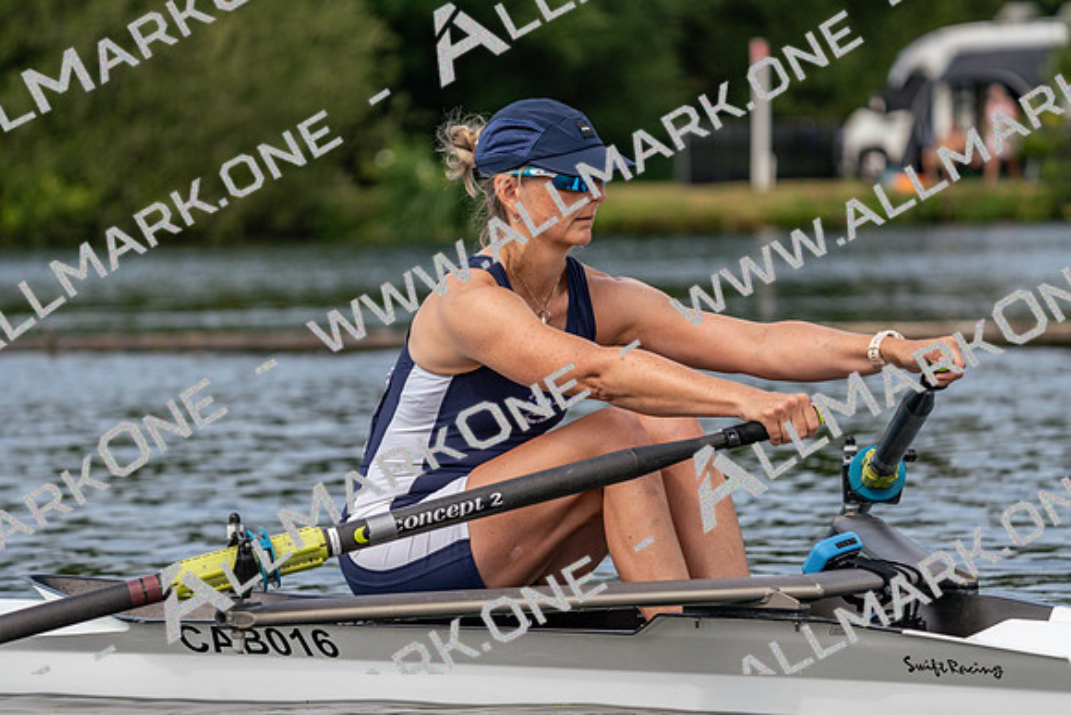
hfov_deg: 10.3
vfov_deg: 6.9
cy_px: 358
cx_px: 536
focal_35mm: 200
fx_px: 5951
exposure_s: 1/1600
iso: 400
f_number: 5.6
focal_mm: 200
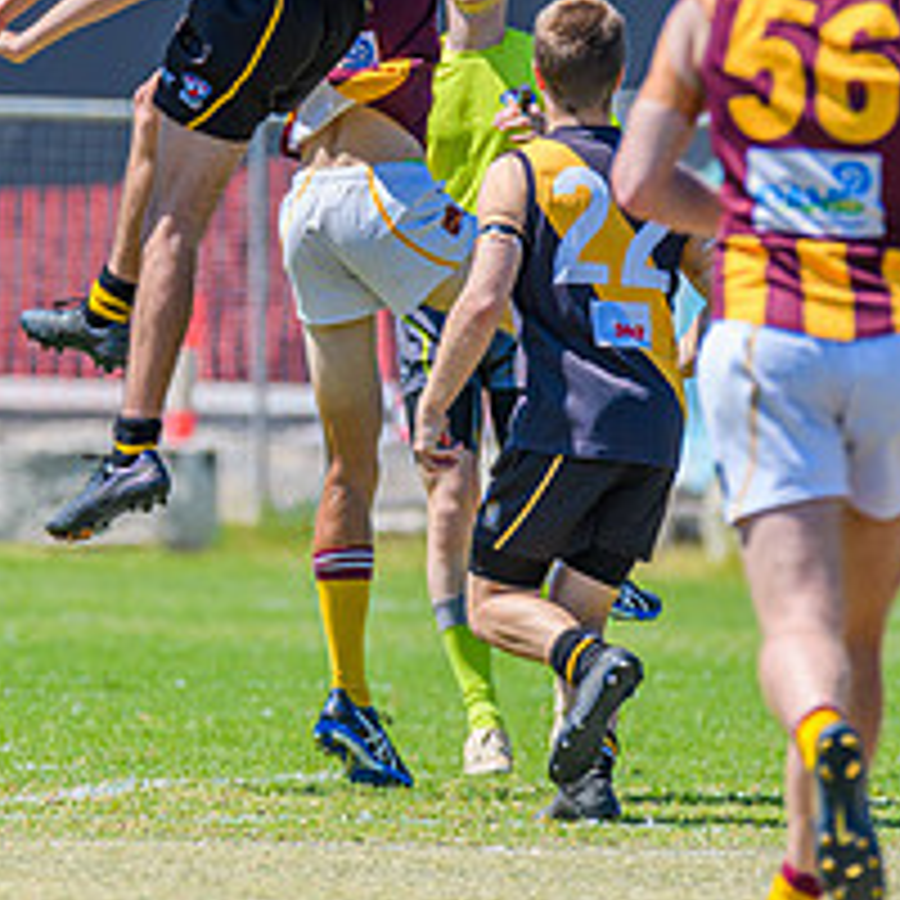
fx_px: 37975
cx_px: 290
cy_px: 55
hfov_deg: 1.4
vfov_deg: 1.4
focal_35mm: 1291
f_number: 6.3
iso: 800
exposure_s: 1/2500
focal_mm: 460
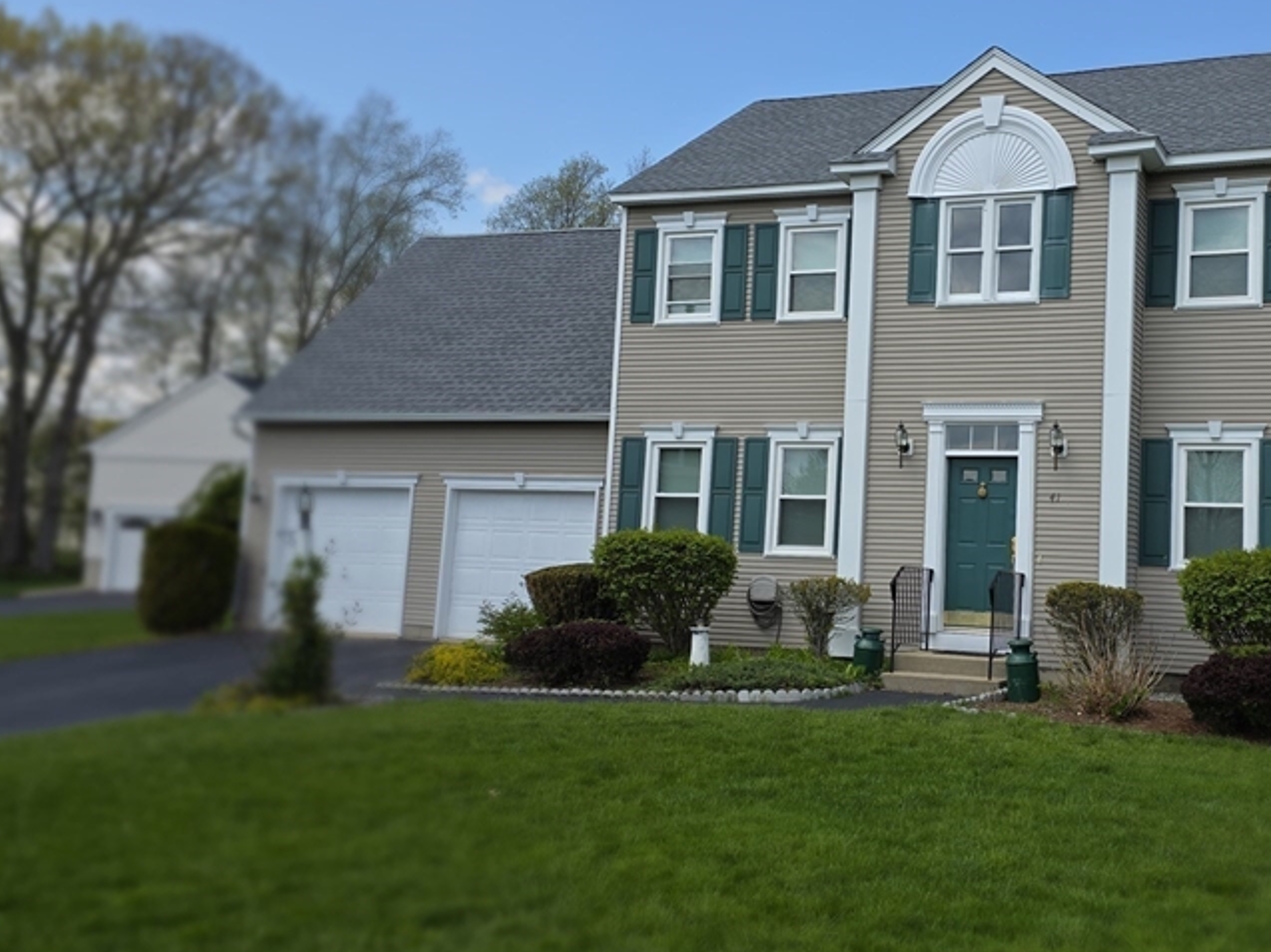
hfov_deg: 48.6
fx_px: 1358
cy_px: 419
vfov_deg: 38.6
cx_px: 918
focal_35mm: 37
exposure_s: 1/818
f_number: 1.7
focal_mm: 6.3
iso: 12
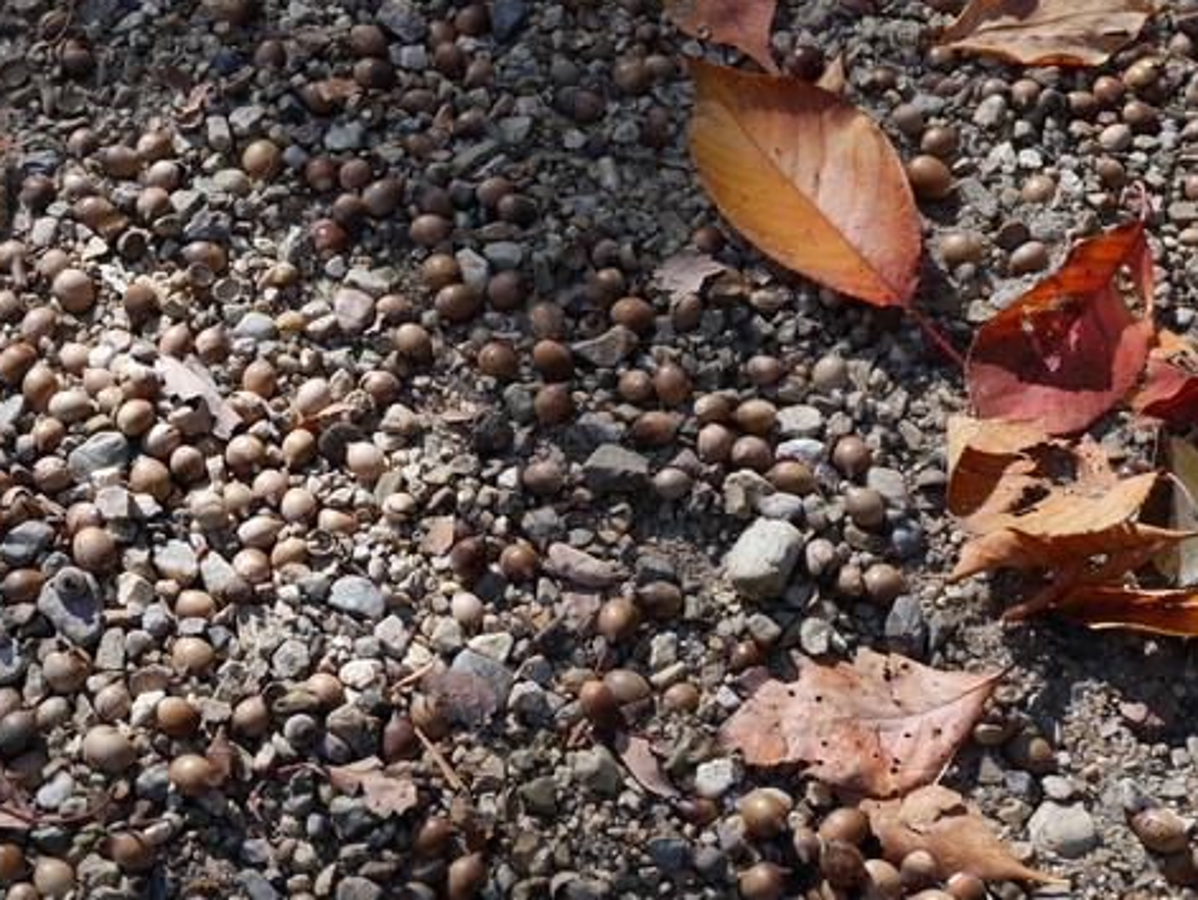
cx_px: 443
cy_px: 355
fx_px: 1940
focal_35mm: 56
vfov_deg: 26.1
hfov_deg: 34.1
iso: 200
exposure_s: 1/125
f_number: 4.9
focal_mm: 22
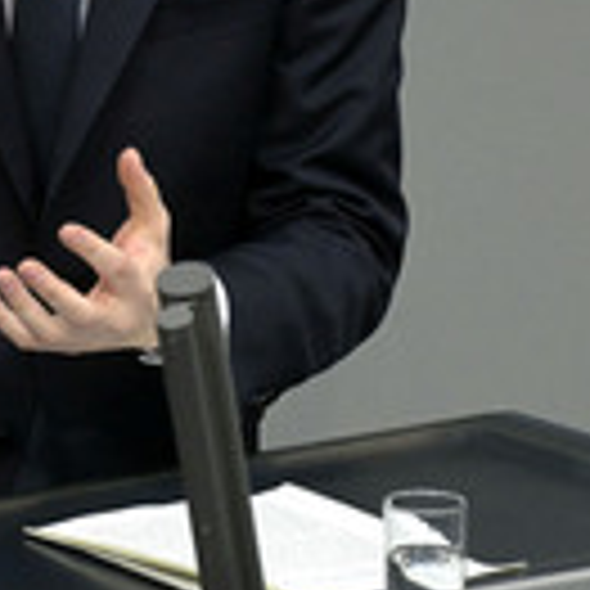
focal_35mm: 1137
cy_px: -5
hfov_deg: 1.5
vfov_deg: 1.5
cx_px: 56
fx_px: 21925
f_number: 5.6
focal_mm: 390
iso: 8000
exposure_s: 1/400
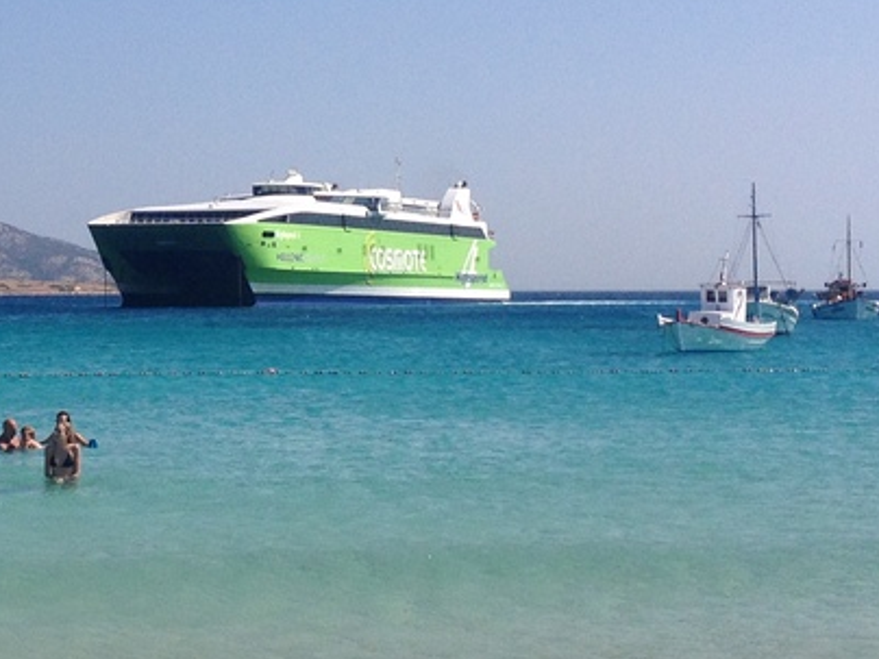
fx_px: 2641
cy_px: 259
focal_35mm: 104
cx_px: 115
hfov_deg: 18.6
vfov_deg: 14.2
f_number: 2.4
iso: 50
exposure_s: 1/3067
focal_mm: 4.28
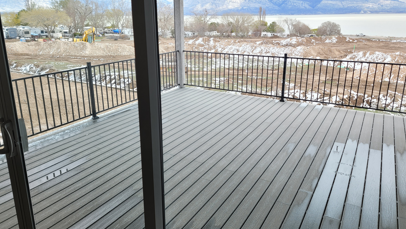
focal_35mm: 28
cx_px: 201
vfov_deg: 41.4
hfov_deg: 67.9
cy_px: 100
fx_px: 301
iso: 20
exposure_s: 1/130
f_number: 1.8
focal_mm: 7
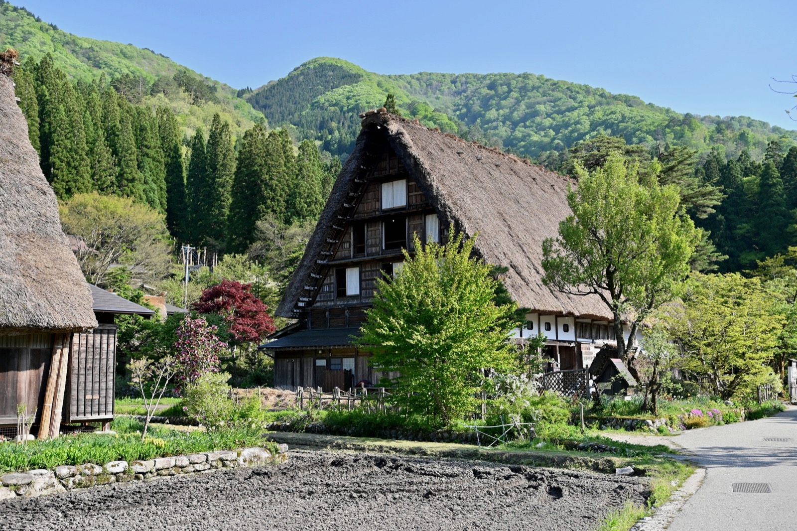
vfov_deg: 36.9
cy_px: 266
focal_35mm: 36
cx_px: 398
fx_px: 797
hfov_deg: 53.1
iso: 100
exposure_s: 1/500
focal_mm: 36
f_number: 5
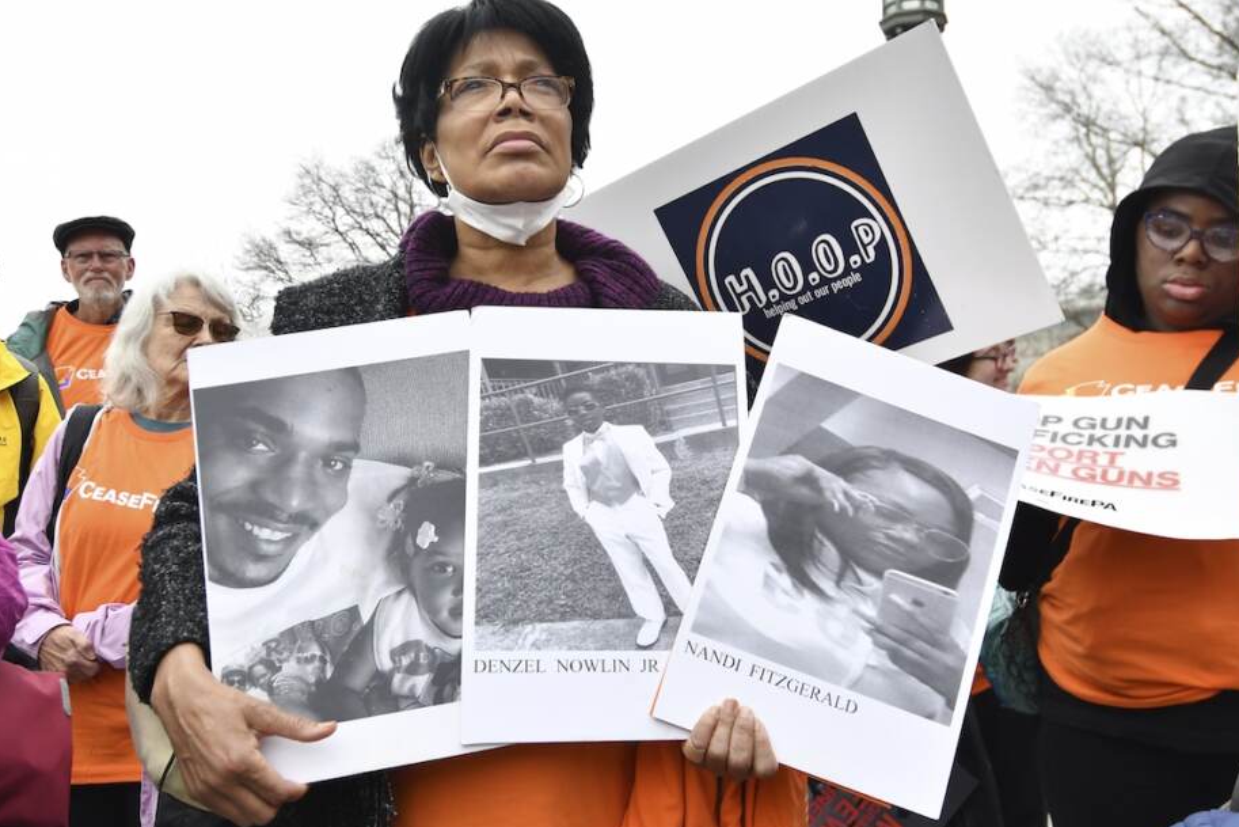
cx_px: 559
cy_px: 409
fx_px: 1274
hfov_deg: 51.8
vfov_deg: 36.0
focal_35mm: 37
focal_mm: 22
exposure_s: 1/640
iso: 500
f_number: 5.6
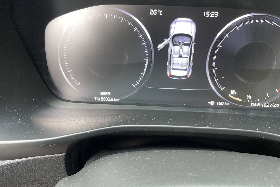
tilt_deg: -32.9
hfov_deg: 65.5
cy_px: 87
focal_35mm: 28
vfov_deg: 46.4
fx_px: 218
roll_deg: -3.4
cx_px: 137
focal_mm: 4.2
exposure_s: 1/67
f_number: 1.6
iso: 125
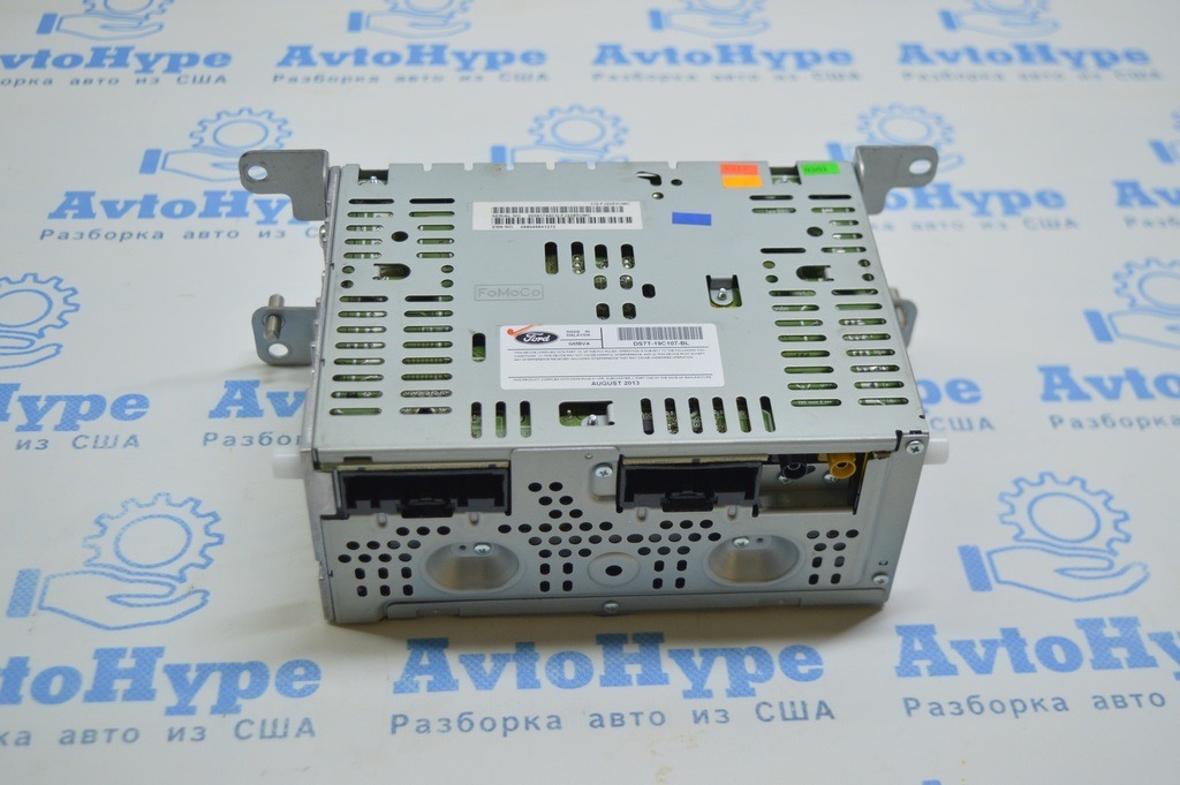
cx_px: 590
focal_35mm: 48
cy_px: 392
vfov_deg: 28.0
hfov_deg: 41.1
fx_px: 1572
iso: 400
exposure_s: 1/60
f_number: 4.5
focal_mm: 32
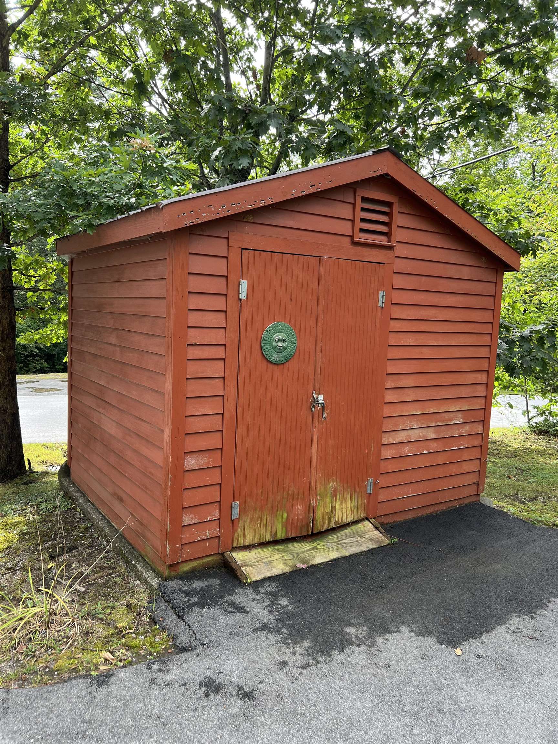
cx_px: 279
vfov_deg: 67.3
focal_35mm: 26
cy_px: 372
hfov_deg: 53.1
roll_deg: -1.7
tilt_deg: -7.3
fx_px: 559
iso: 50
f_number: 1.5
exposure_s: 1/404
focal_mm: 5.7
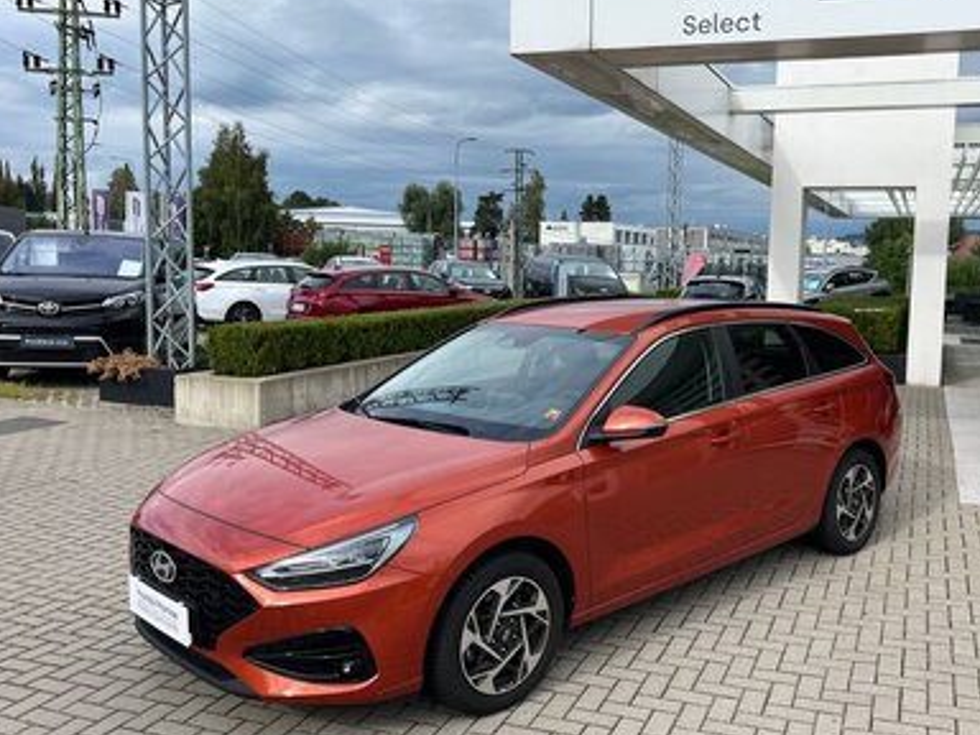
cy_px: 345
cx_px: 600
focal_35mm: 33
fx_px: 934
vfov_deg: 42.9
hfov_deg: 54.8
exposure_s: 1/2755
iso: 50
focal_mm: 5.1
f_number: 1.6
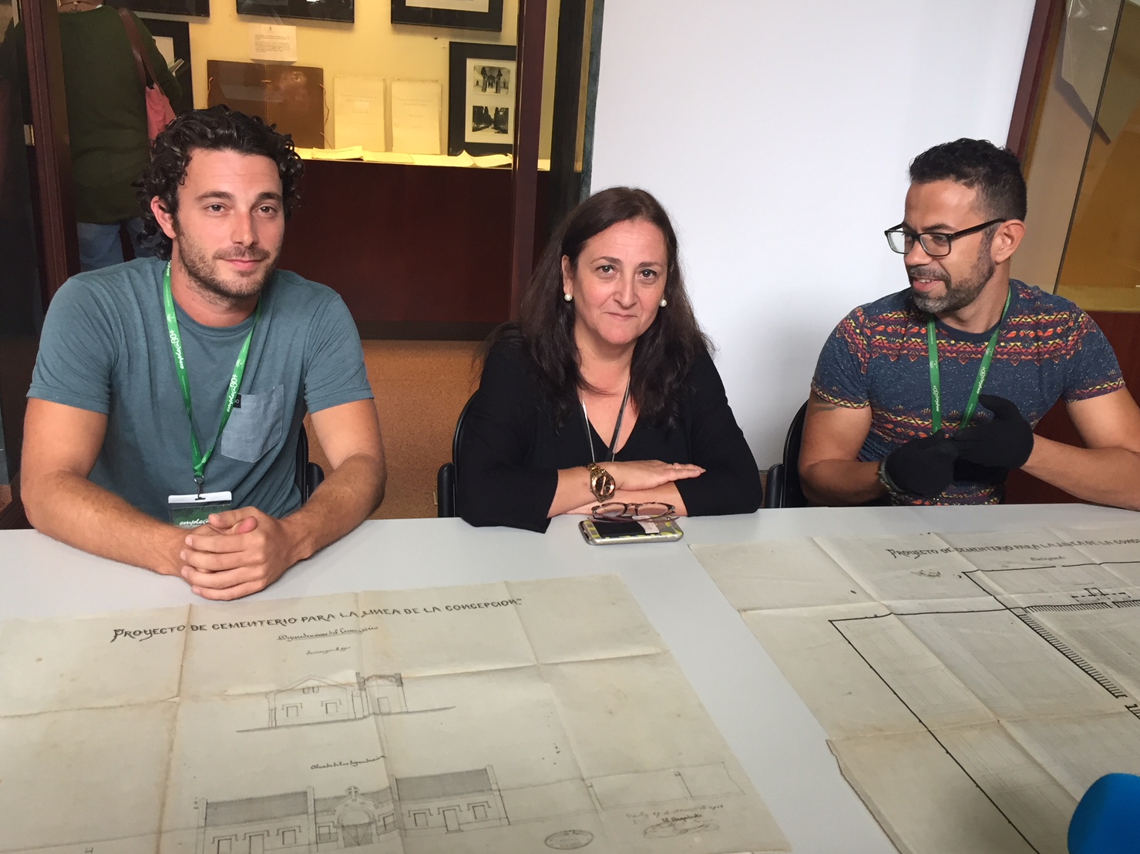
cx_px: 567
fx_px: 1054
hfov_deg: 56.8
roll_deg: -4.2
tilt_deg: -20.7
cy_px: 418
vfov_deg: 44.2
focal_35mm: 32
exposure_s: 1/33
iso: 80
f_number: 2.2
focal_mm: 4.15
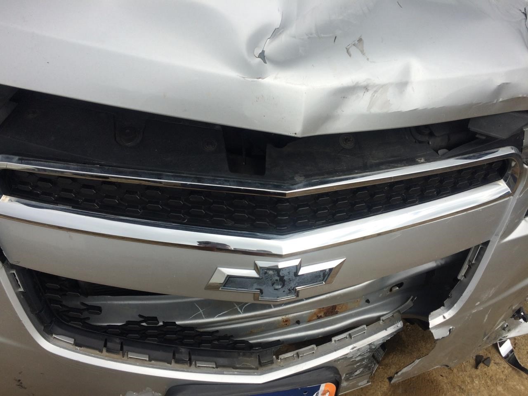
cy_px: 198
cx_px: 264
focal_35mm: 29
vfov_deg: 48.2
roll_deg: -0.1
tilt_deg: -38.6
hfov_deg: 61.7
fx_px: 442
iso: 32
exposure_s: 1/2564
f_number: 2.2
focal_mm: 4.15
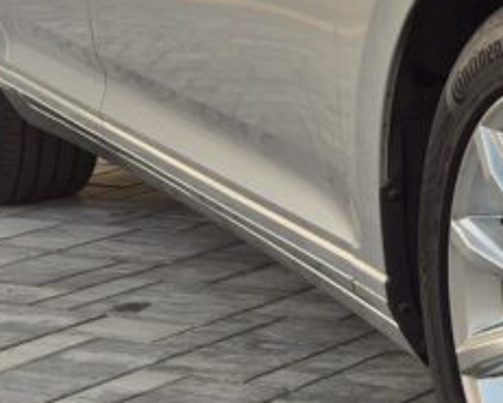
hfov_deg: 15.2
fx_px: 1564
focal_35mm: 105
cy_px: 50
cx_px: 969
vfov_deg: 14.5
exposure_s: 1/180
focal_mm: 5.4
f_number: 1.8
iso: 40
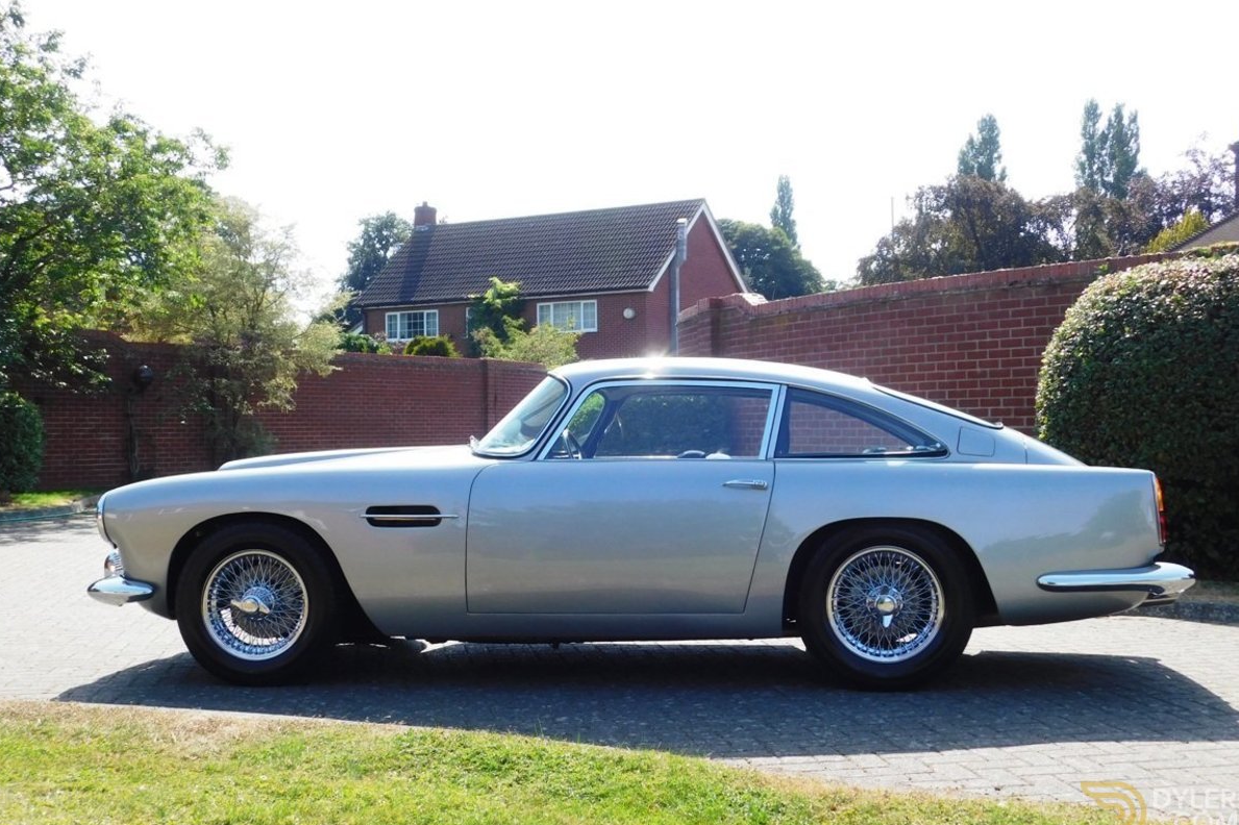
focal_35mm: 42
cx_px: 622
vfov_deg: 31.9
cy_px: 384
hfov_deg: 46.4
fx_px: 1445
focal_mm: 7.1
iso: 125
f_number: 3.6
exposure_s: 1/640
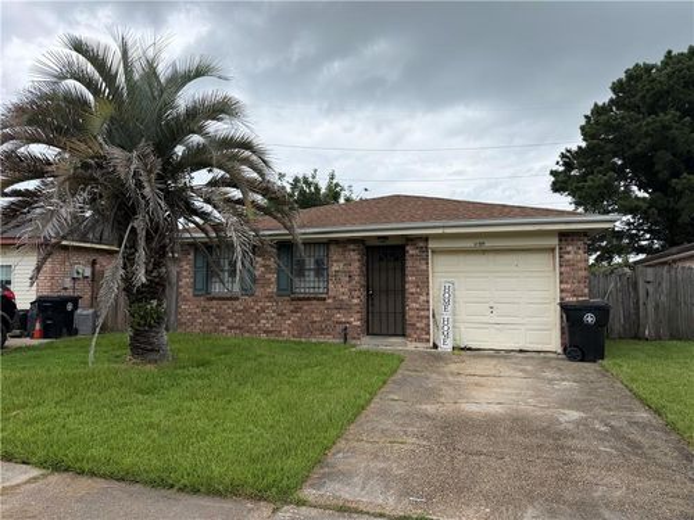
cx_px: 347
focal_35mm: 24
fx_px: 481
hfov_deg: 71.6
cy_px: 260
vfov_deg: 56.8
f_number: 1.78
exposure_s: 1/3759
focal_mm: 6.76
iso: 80
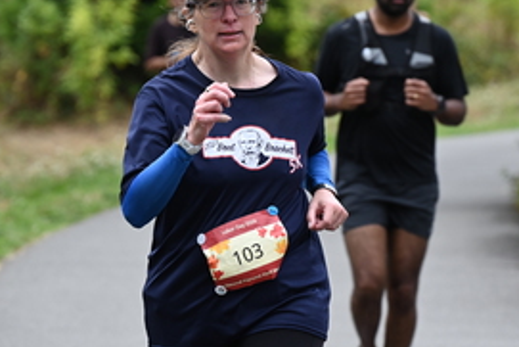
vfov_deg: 3.4
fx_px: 5856
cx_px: 268
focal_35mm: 406
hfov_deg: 5.1
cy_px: 108
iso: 400
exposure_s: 1/400
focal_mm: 200
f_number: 6.3
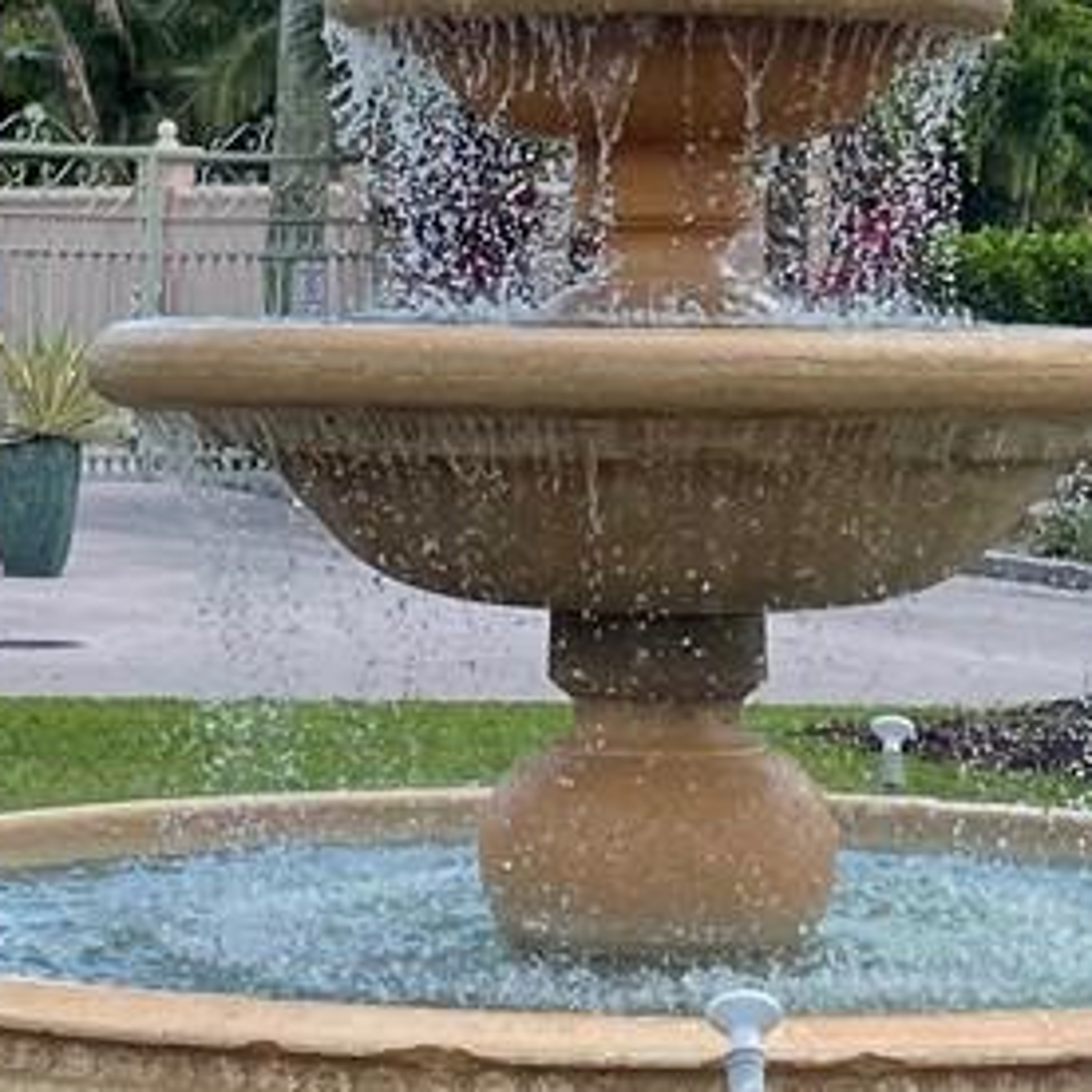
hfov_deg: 13.1
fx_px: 4747
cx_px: 574
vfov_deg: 12.9
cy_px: -36
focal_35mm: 133
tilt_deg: +4.4
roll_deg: -0.5
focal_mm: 4.2
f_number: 1.6
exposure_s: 1/2353
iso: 32
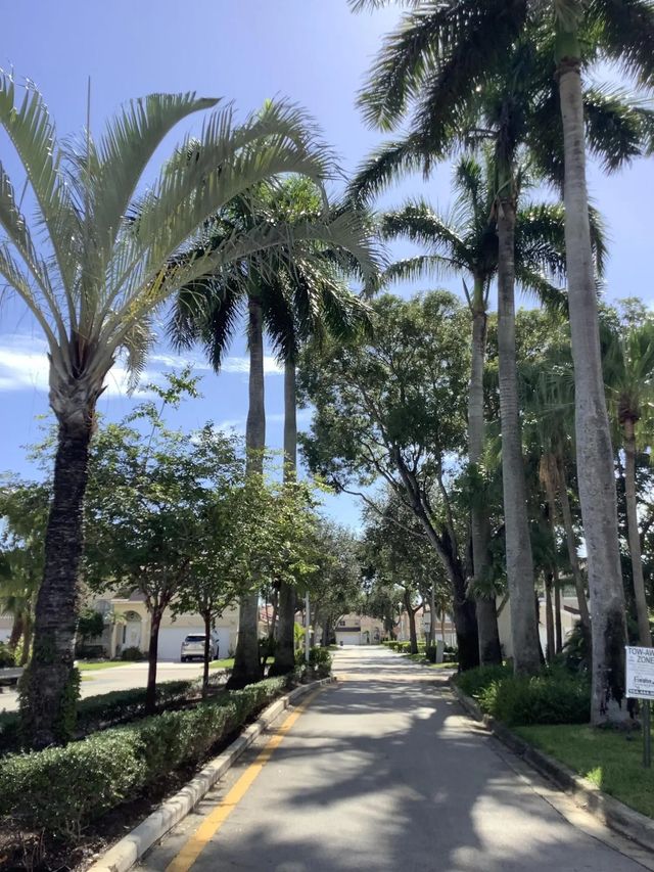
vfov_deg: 58.3
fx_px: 781
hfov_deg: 45.5
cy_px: 436
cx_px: 327
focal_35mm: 31
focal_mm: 3.3
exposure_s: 1/1006
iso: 25
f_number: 2.4
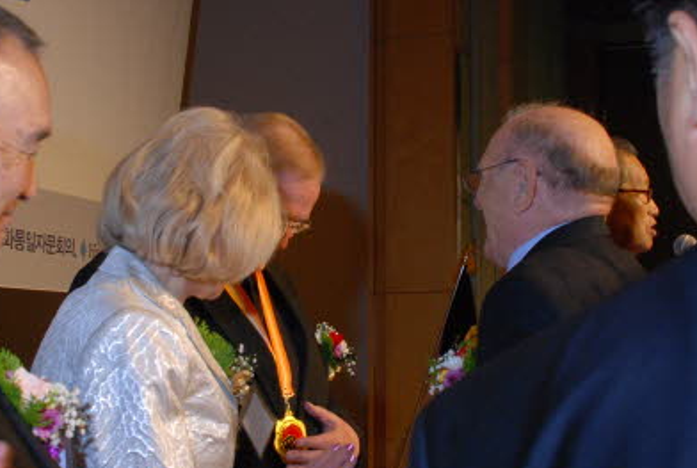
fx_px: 1144
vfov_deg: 23.1
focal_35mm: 59
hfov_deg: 33.8
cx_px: 311
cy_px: 244
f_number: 5.6
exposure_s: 1/60
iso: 640
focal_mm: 22
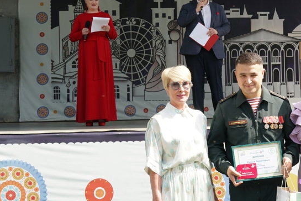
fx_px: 552
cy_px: 88
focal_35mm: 66
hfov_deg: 30.2
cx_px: 205
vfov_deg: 20.6
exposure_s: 1/250
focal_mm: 32
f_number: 5
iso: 100
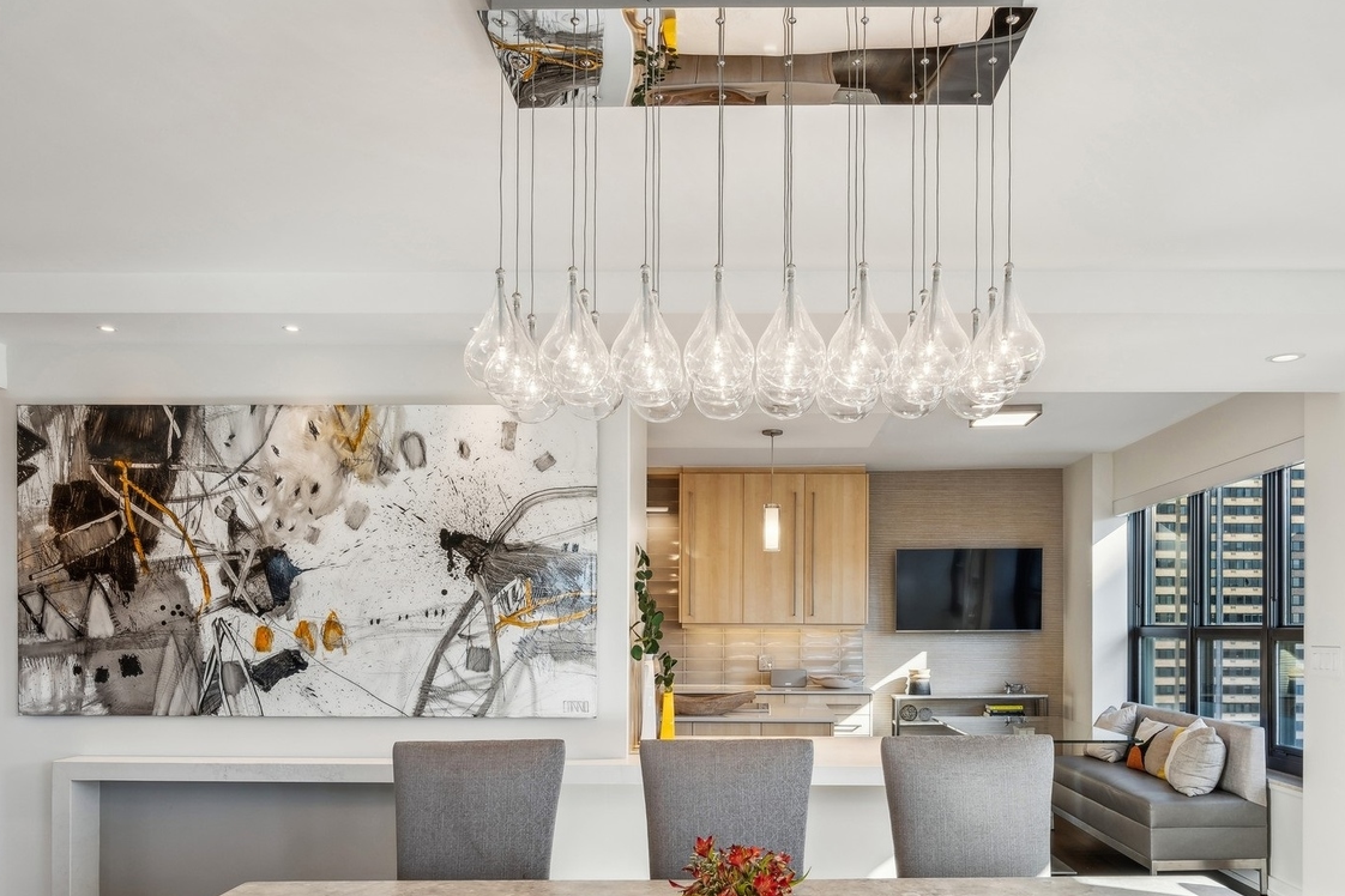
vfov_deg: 48.4
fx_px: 971
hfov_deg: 69.3
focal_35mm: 26
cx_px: 728
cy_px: 620
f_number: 9.5
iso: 200
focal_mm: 18
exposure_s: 1/8
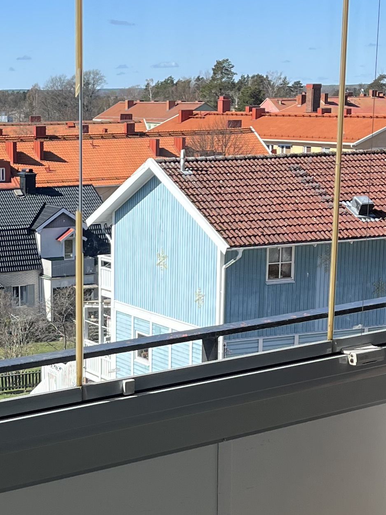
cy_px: 406
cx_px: 3
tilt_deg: -12.7
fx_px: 1249
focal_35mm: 84
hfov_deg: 17.2
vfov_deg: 23.0
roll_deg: +1.1
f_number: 1.6
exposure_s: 1/2463
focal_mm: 5.1
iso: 50
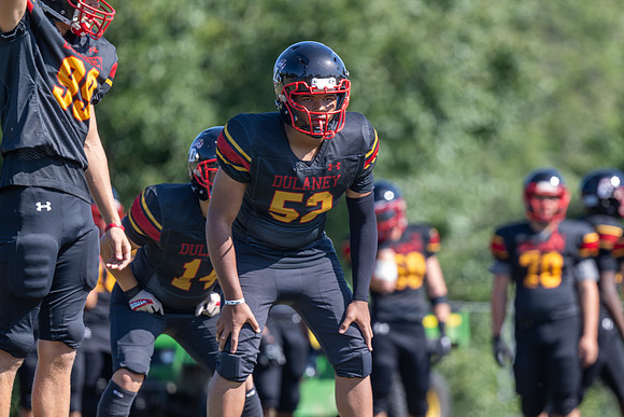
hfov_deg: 3.3
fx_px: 10821
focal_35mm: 624
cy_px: 220
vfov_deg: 2.2
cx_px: 372
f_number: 5.6
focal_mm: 500
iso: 100
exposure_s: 1/160
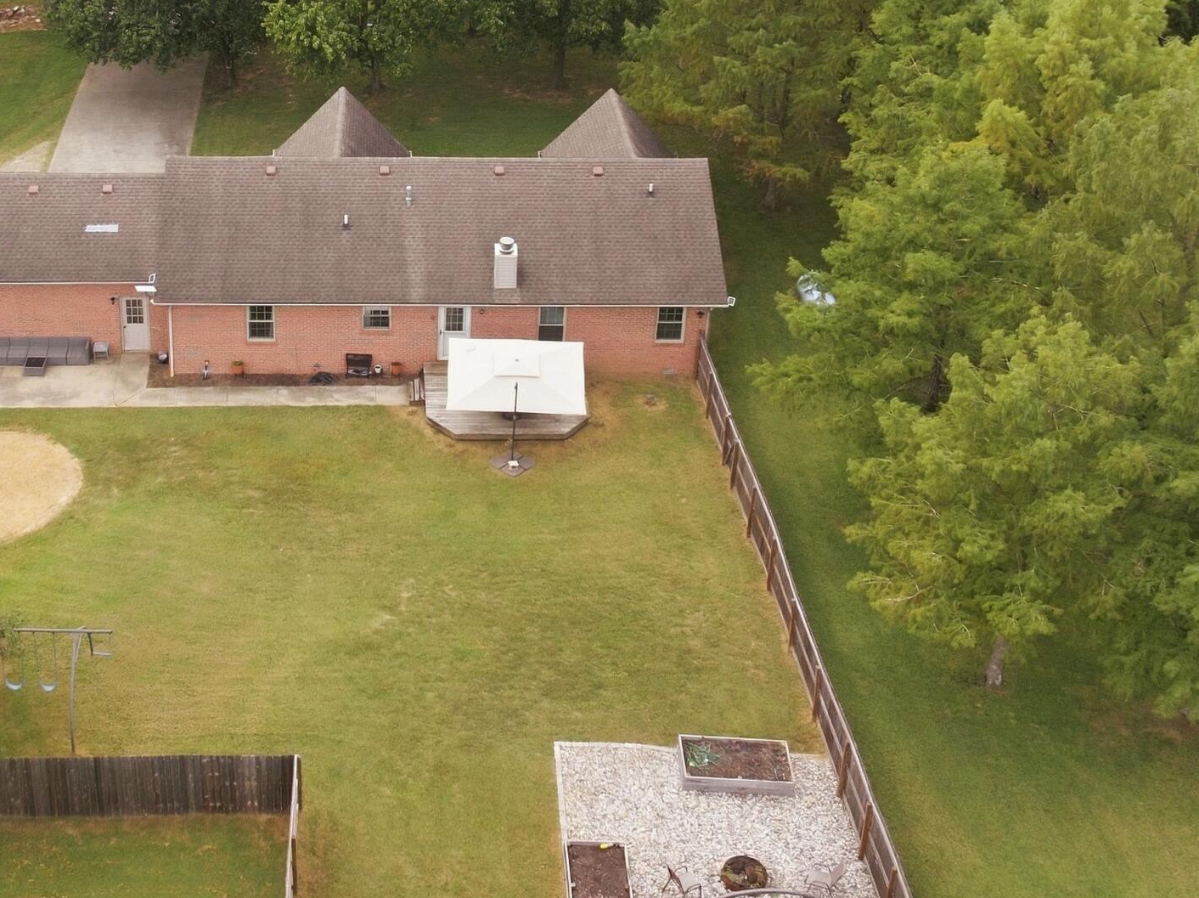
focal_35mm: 51
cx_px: 348
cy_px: 213
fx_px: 1765
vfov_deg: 28.1
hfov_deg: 36.9
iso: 200
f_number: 4.5
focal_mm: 12.3
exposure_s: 1/500
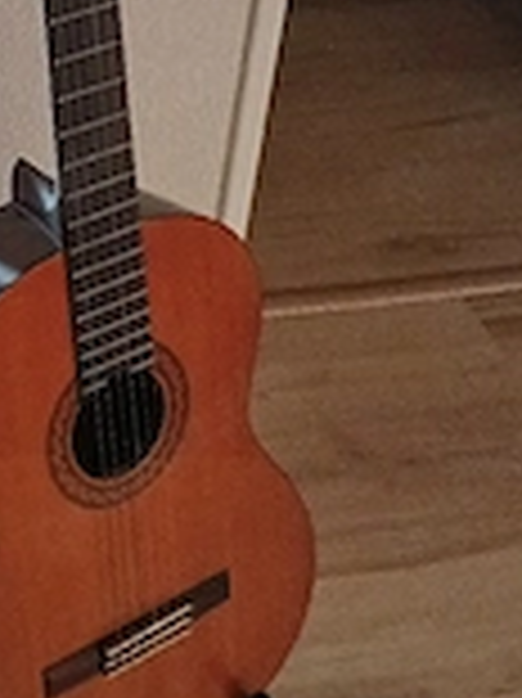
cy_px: 153
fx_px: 1349
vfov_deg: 28.5
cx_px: -86
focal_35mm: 67
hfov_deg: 20.6
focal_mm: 3.98
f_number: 1.8
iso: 640
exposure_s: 1/20
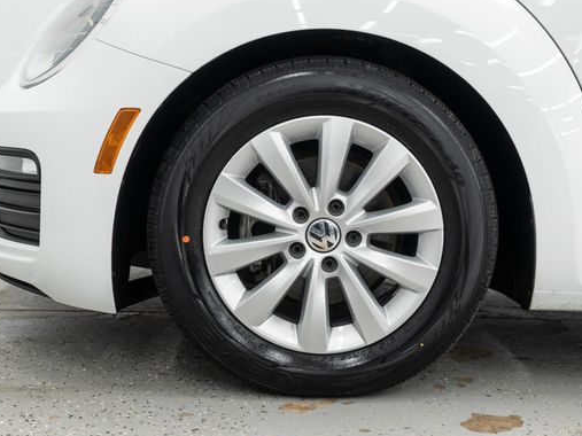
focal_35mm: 51
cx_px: 313
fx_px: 857
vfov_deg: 28.5
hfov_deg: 37.5
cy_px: 203
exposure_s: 1/40
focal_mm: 28
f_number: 3.2
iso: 250
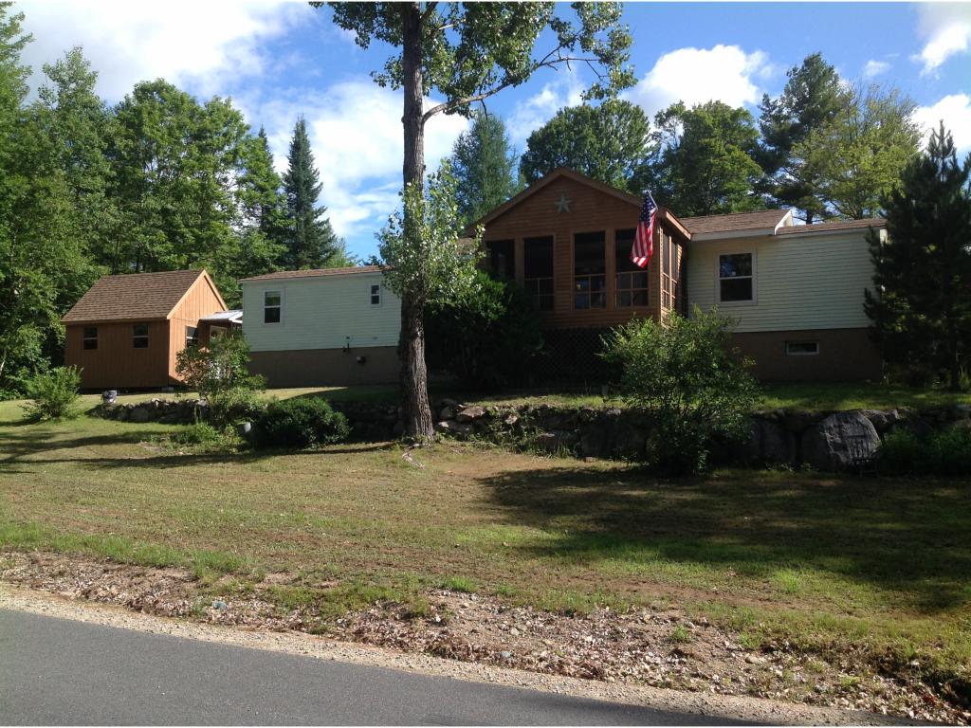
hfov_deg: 52.6
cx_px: 486
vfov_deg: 40.7
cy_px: 364
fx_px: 982
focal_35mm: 35
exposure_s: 1/1080
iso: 50
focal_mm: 4.28
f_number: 2.4
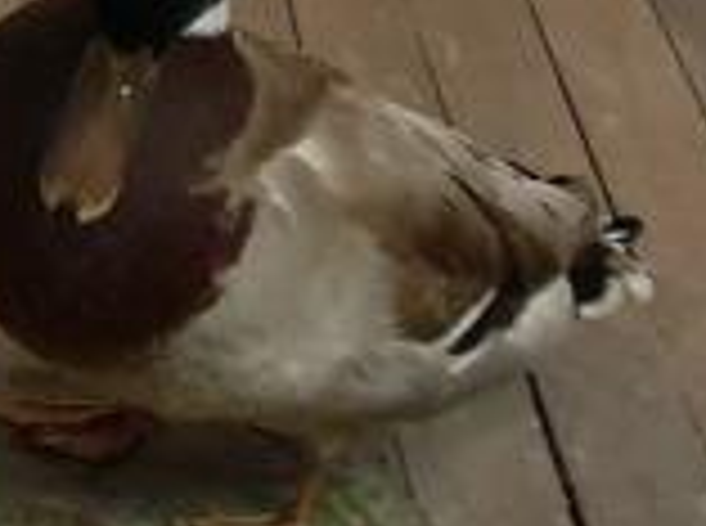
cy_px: -544
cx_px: -1286
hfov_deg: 9.5
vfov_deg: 8.3
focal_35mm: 170
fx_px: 3459
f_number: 1.5
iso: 320
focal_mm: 4.3
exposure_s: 1/33
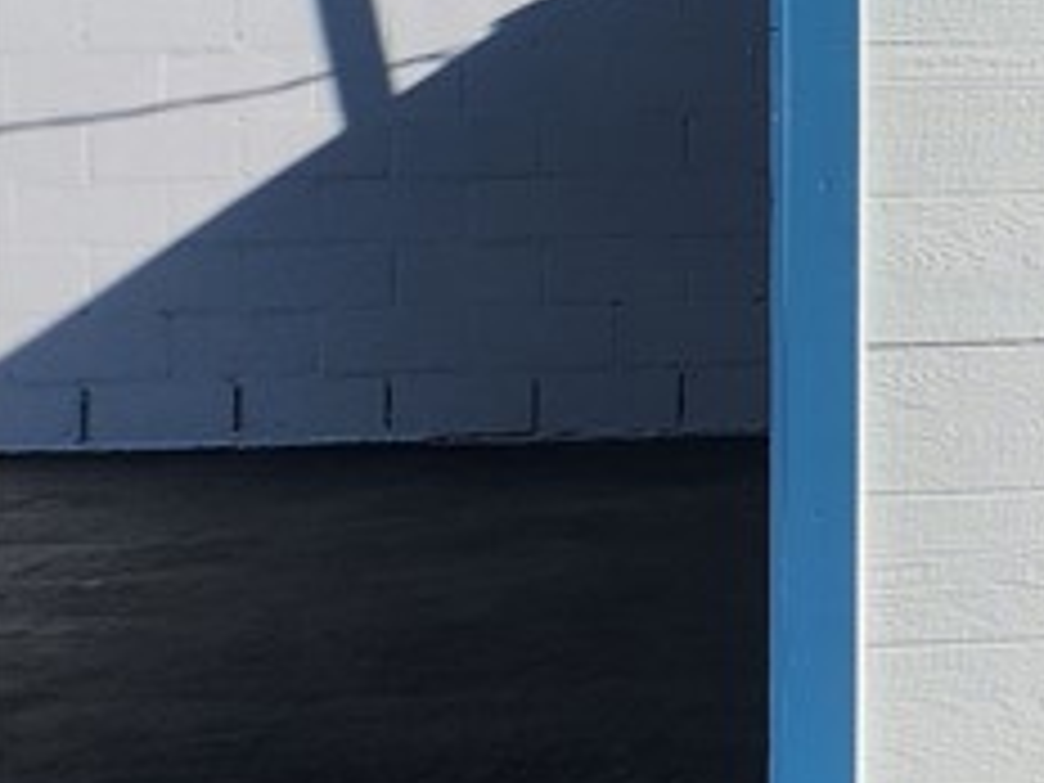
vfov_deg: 13.7
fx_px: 3197
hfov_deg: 14.3
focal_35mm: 106
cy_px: -90
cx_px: 2290
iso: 50
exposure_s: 1/3483
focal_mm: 5
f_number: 1.8
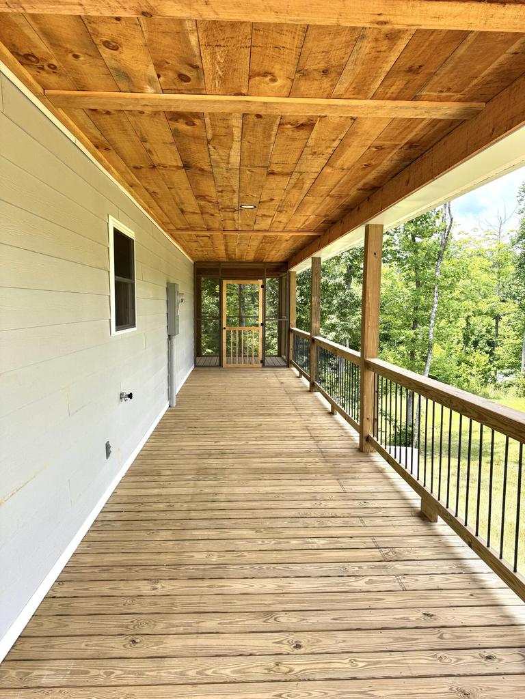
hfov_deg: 56.8
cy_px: 350
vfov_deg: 71.6
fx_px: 485
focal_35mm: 24
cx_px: 262
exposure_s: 1/765
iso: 80
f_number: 1.78
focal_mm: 6.76
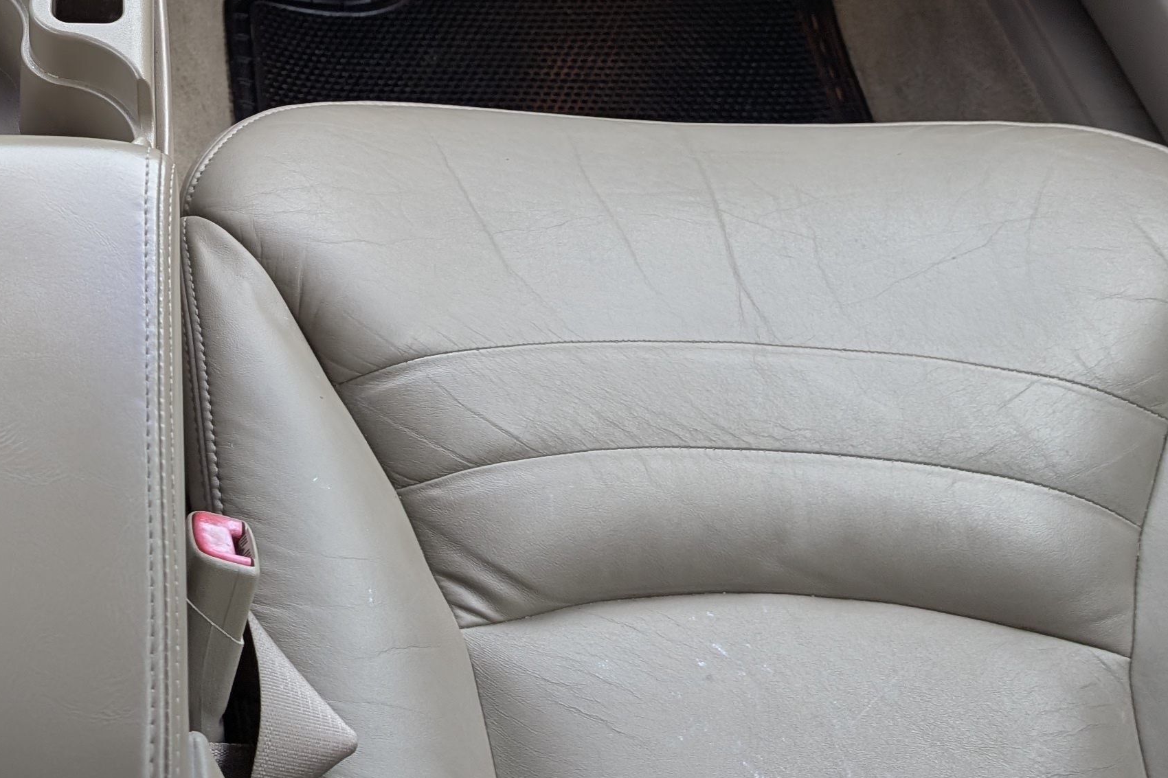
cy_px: 11
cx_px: -47
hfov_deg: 30.6
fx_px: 1946
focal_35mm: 60
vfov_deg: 21.8
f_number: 1.68
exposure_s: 1/33.5
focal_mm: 6.9
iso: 42
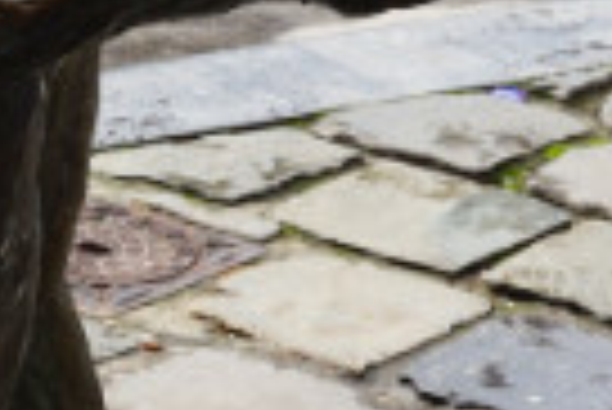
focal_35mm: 229
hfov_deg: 8.9
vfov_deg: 6.0
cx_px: -130
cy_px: 351
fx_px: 3897
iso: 100
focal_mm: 26
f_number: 8
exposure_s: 1/80
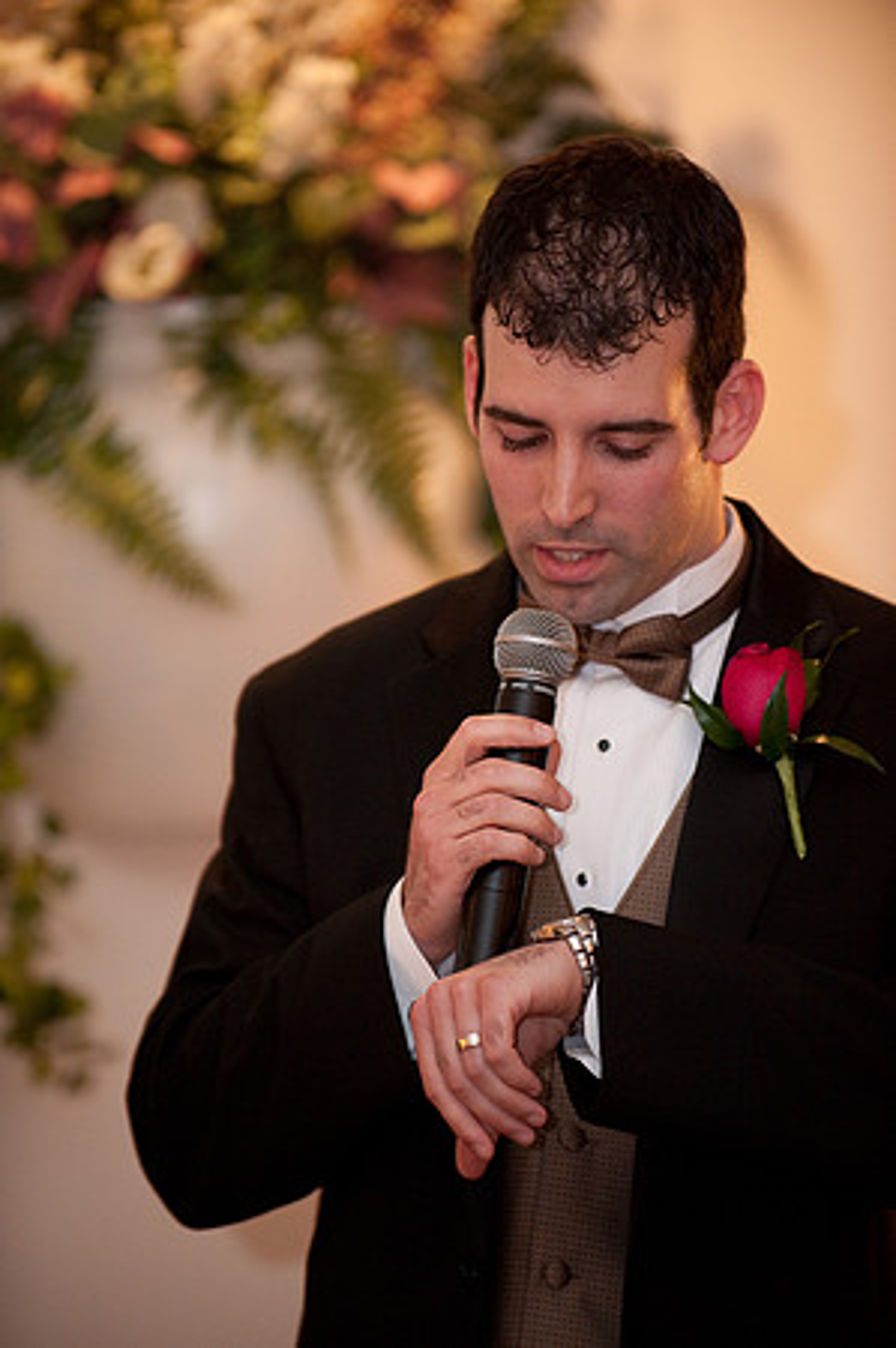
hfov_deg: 6.9
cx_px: 448
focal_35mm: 200
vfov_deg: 10.3
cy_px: 674
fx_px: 7483
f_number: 2.8
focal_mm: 200
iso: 2000
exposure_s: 1/60
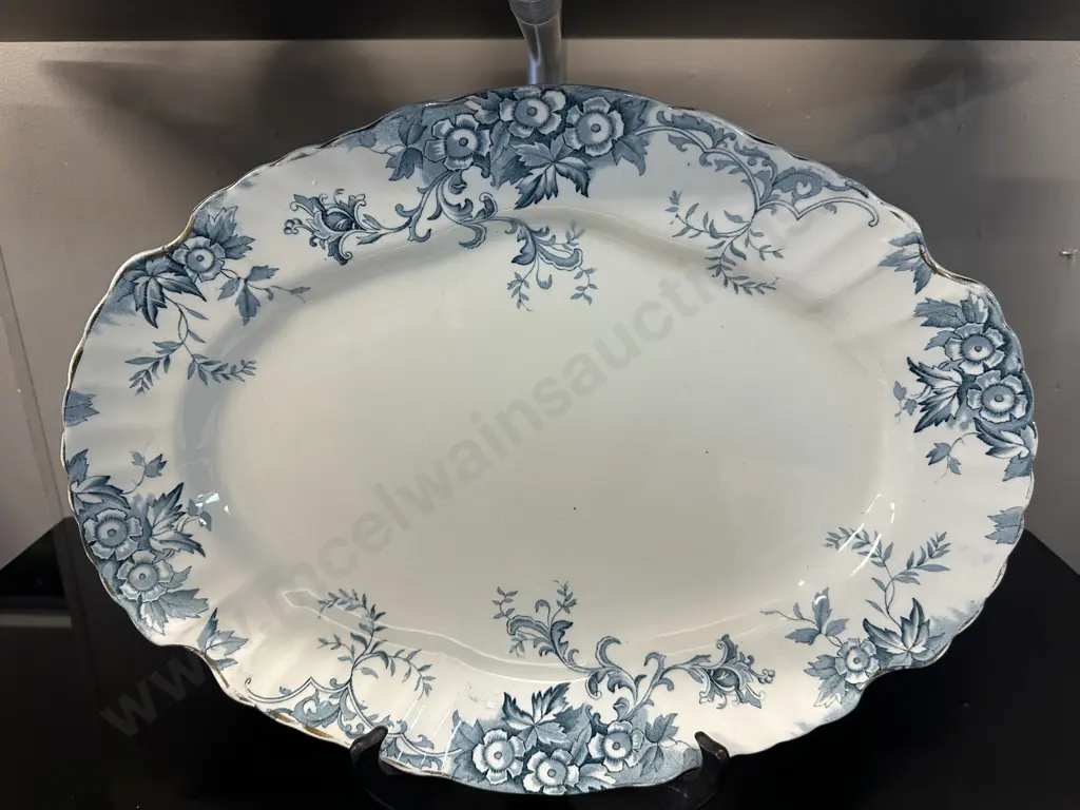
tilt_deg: -20.7
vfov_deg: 56.8
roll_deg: -0.2
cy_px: 405
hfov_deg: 71.6
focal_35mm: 24
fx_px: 749
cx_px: 540
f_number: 1.78
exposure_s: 1/100
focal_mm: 6.86
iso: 200
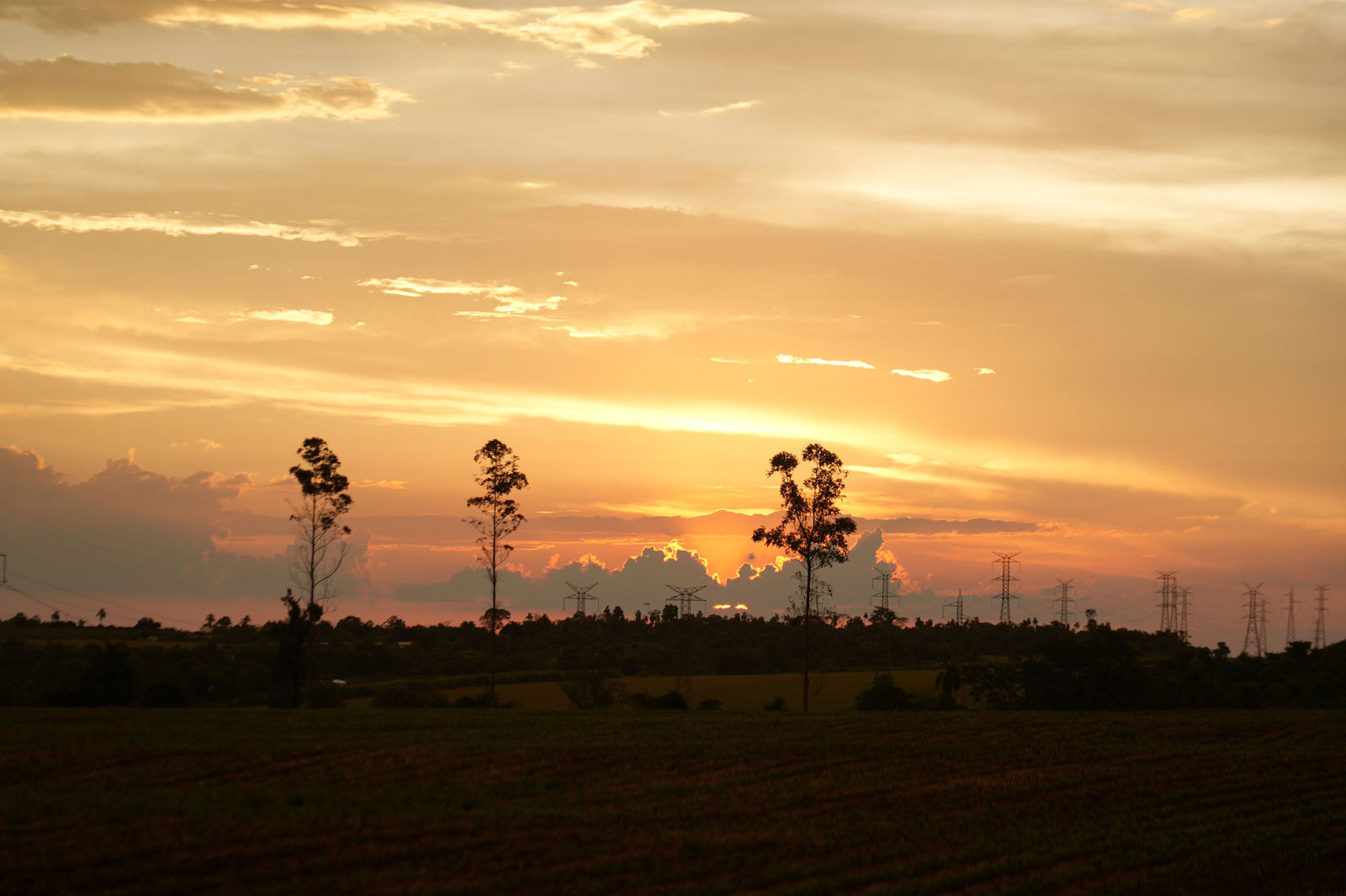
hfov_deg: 19.5
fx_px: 3925
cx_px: 673
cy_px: 448
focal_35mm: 105
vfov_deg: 13.0
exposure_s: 1/200
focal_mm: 105
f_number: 5
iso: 100
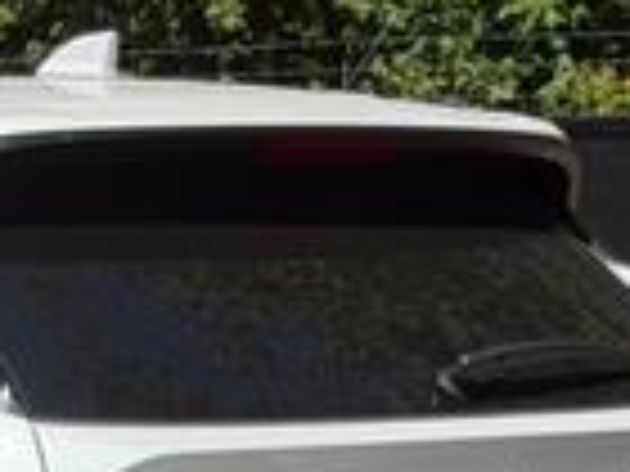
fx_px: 3986
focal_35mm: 219
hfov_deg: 8.9
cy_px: 706
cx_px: -252
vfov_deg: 6.7
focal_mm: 6.76
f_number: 1.78
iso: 64
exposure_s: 1/6024
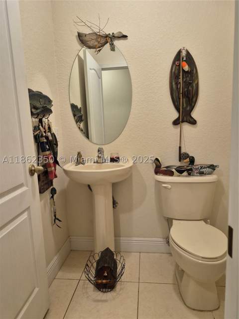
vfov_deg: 73.9
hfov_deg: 58.9
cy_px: 160
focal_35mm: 23
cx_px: 120
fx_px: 212
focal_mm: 5.4
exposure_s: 1/120
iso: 250
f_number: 1.8
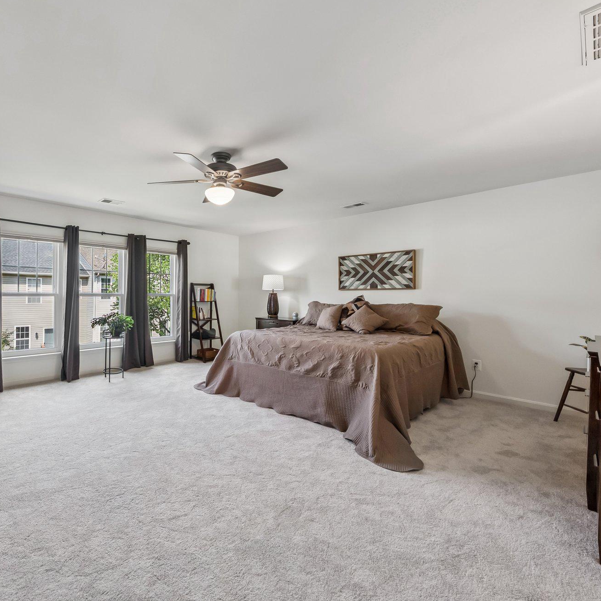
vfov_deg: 87.4
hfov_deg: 85.3
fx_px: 314
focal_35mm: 16
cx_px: 217
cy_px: 294
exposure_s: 1/160
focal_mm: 12
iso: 640
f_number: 7.1
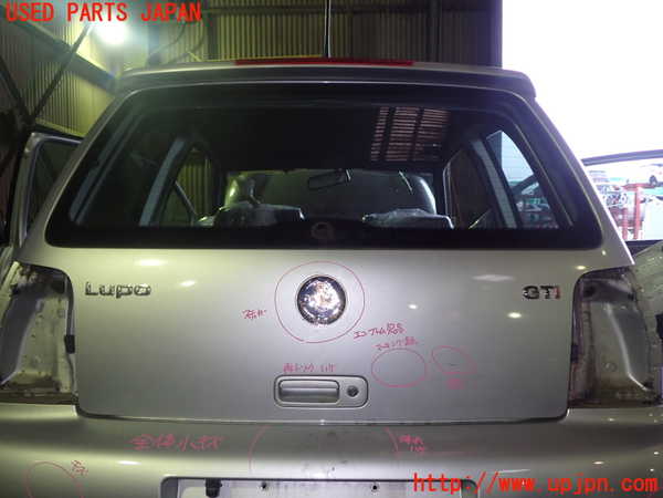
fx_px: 575
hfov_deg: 60.0
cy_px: 249
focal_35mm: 30
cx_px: 332
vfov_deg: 46.8
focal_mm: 5.4
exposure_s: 1/30
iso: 200
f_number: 2.3
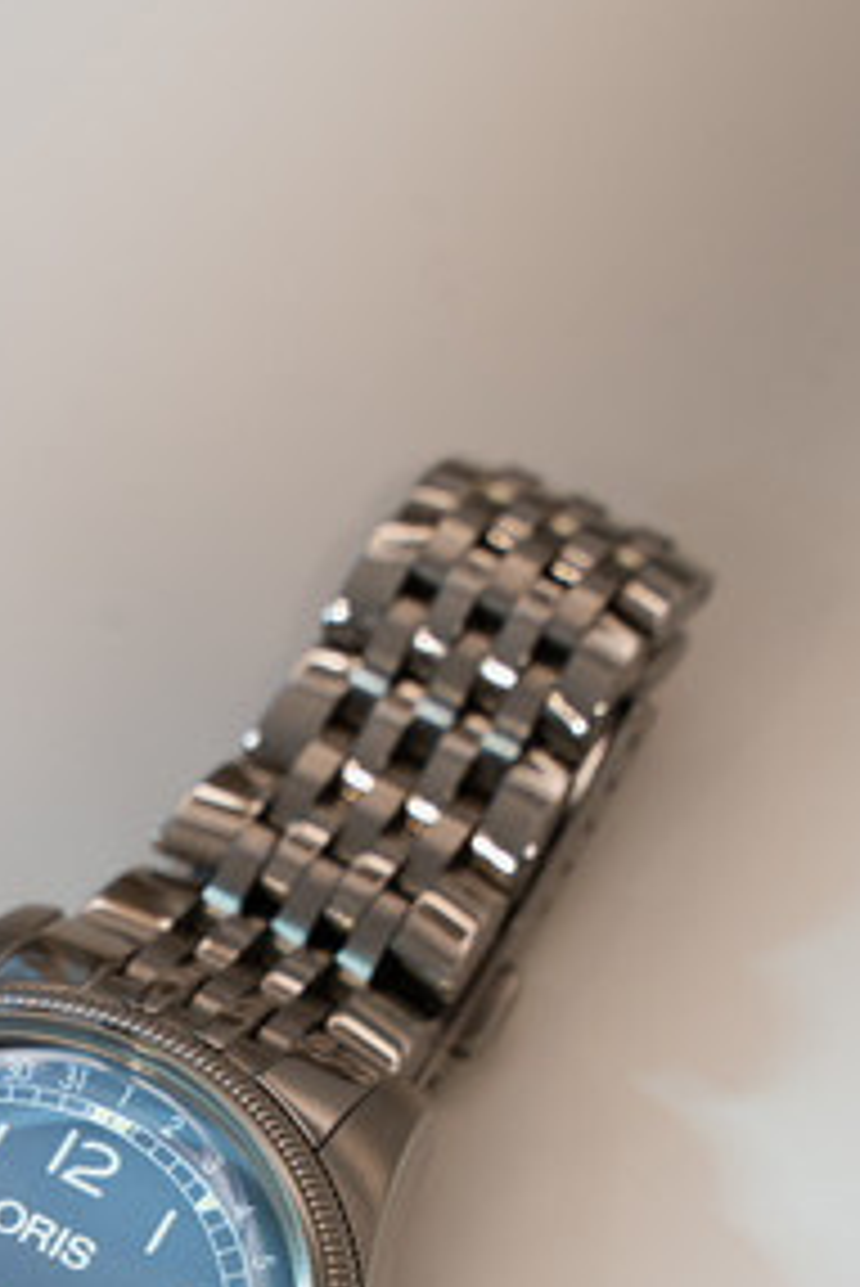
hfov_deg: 8.1
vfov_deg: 12.0
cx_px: 2
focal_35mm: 168
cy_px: 1382
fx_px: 6012
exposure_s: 1/20
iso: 500
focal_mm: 75
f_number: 8
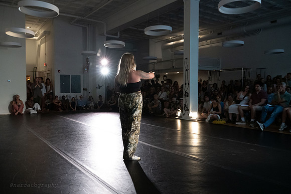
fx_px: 239
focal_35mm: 30
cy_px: 97
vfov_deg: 44.3
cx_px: 146
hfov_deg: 62.8
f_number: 3.5
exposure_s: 1/400
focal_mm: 29.5
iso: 6400
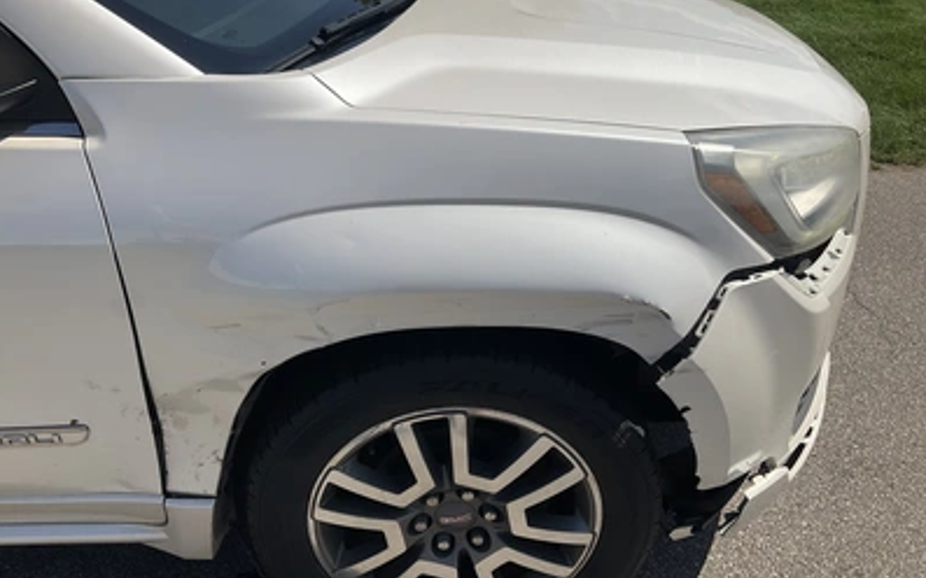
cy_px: 275
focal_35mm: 31
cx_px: 462
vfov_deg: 40.6
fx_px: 782
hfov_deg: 61.2
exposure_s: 1/3788
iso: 25
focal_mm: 3
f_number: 1.8
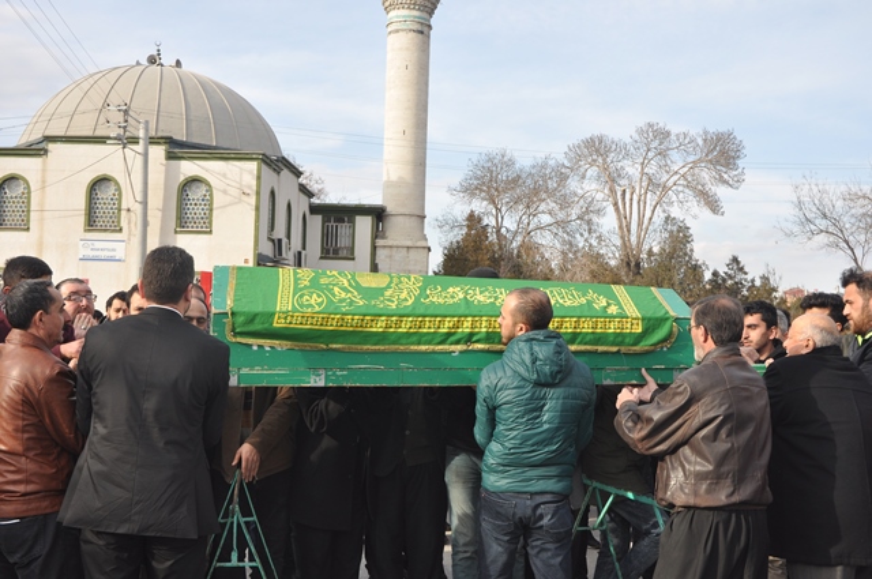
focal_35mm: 40
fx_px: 980
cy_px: 290
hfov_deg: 48.0
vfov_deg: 32.9
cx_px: 436
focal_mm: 27
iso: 200
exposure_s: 1/160
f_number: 6.3
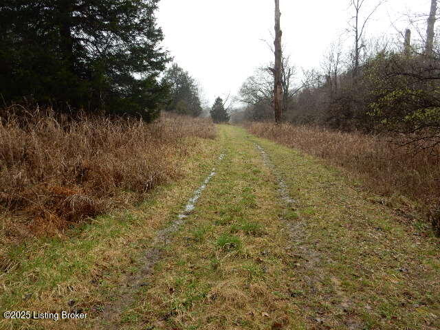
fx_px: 318
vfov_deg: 54.9
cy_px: 165
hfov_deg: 69.4
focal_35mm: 25
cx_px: 220
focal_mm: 4.5
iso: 125
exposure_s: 1/250
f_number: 3.7
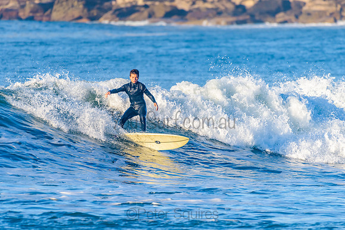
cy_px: 112
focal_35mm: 608
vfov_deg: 2.3
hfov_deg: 3.4
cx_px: 160
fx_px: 5828
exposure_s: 1/2000
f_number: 5.6
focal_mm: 500
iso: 280
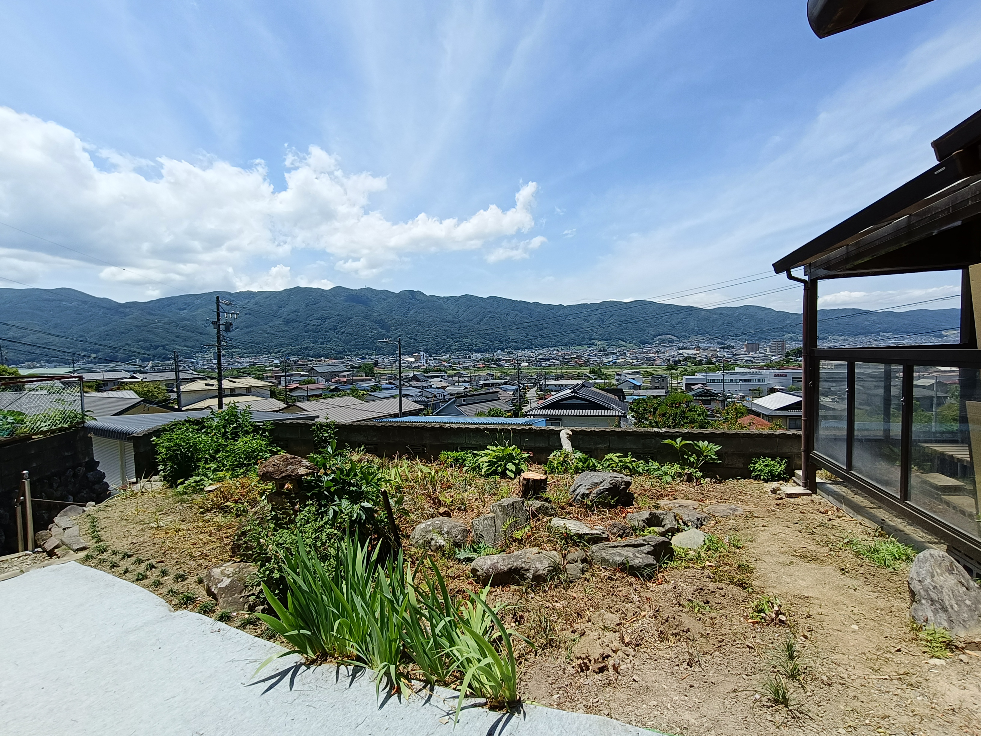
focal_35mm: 16
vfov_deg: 78.1
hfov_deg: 94.5
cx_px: 490
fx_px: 453
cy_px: 368
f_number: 2.2
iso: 64
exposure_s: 1/967
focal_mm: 1.68
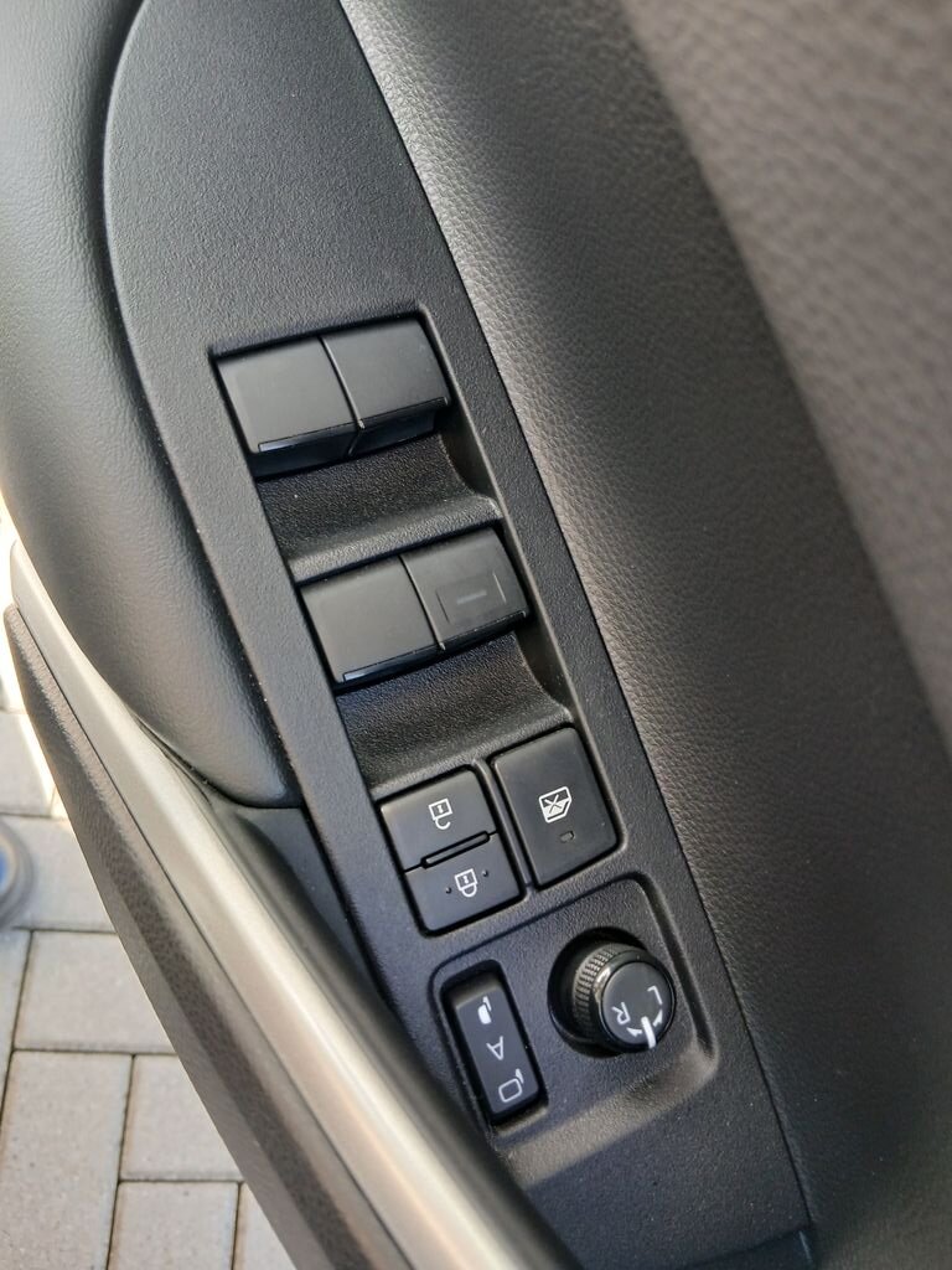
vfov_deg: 67.3
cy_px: 635
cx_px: 476
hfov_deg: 53.1
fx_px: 953
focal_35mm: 26
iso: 125
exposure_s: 1/60
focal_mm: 3.98
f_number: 1.8
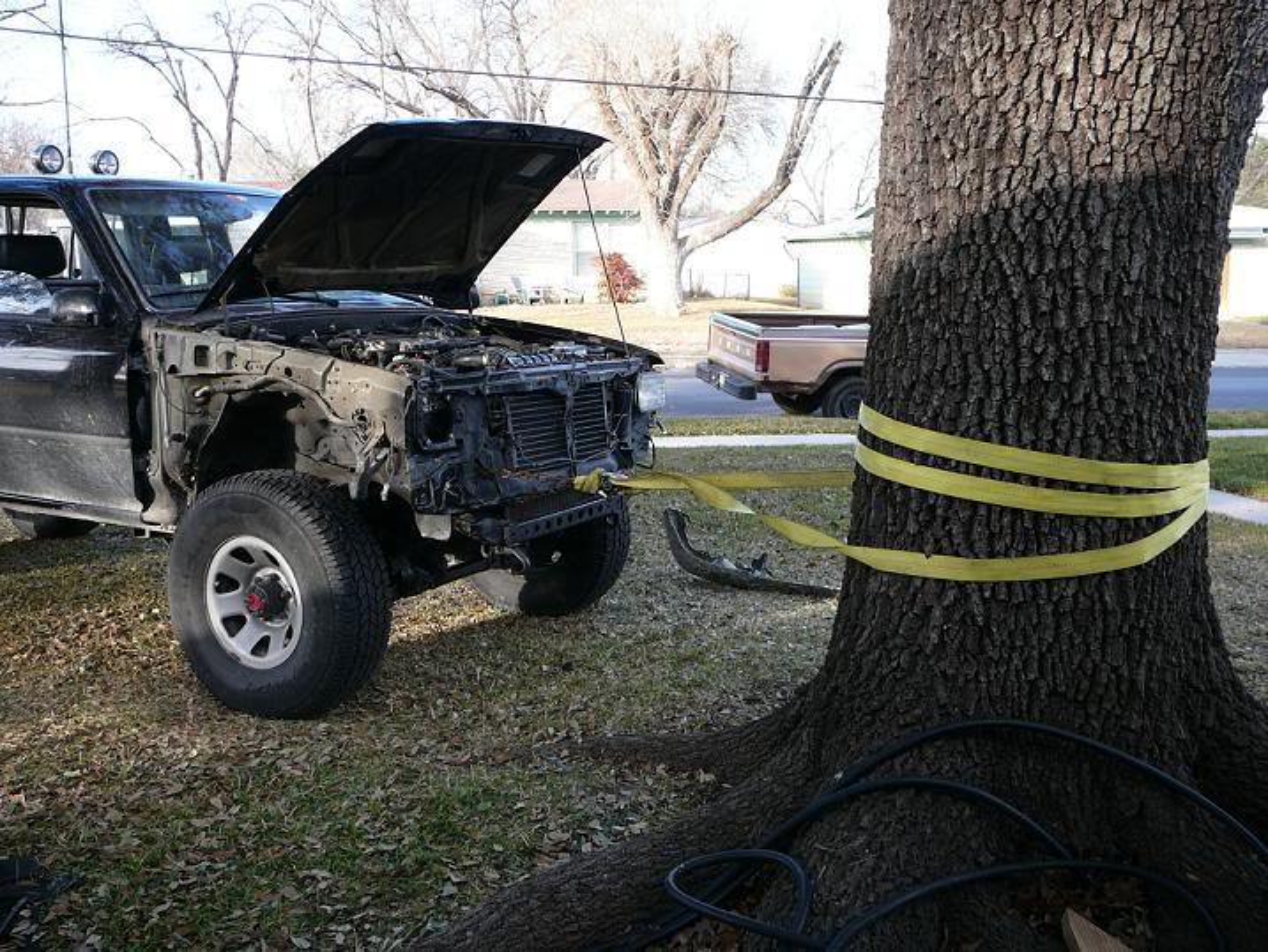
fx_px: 1282
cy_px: 476
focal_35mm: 35
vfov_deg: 40.7
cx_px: 634
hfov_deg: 52.6
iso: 80
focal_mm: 5.2
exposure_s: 1/80
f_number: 2.8
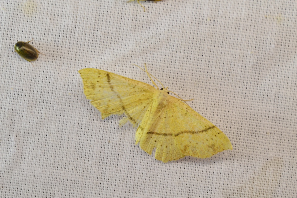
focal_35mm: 278
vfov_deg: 5.0
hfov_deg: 7.4
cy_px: 99
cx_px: 148
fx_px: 2289
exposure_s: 1/125
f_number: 8
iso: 400
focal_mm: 185
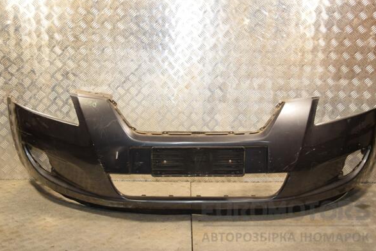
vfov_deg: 29.2
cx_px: 190
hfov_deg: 42.8
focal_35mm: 46
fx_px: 480
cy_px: 125
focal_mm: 30
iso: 800
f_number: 5.6
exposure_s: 1/200
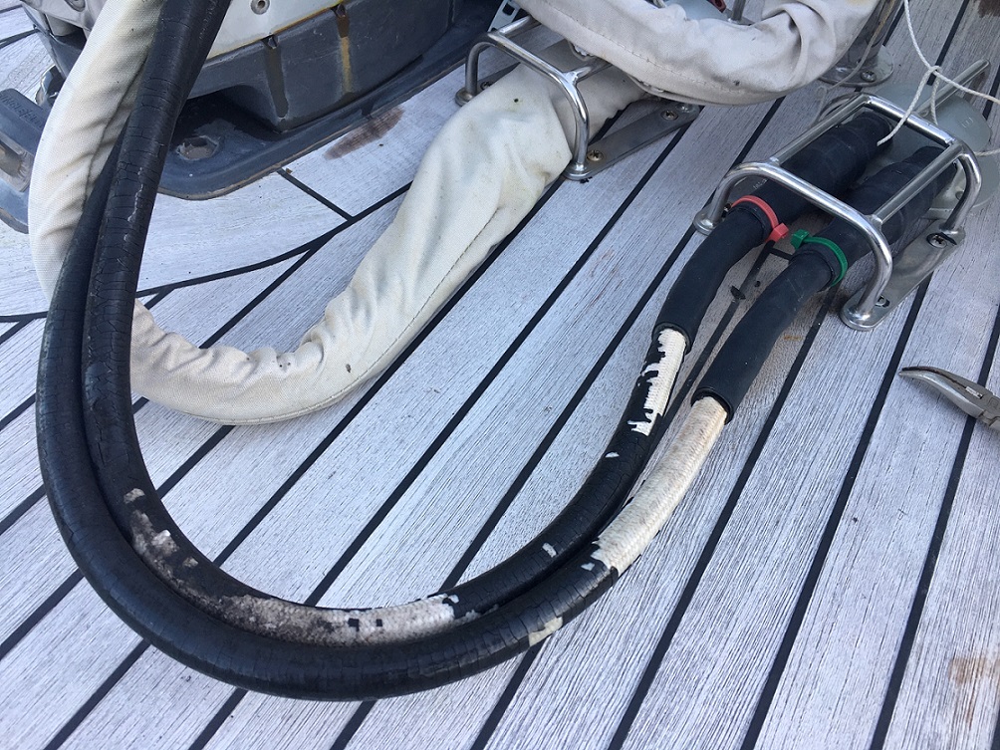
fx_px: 838
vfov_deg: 48.2
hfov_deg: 61.7
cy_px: 375
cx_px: 500
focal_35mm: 29
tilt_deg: -49.3
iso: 32
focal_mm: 4.15
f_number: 2.2
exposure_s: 1/60
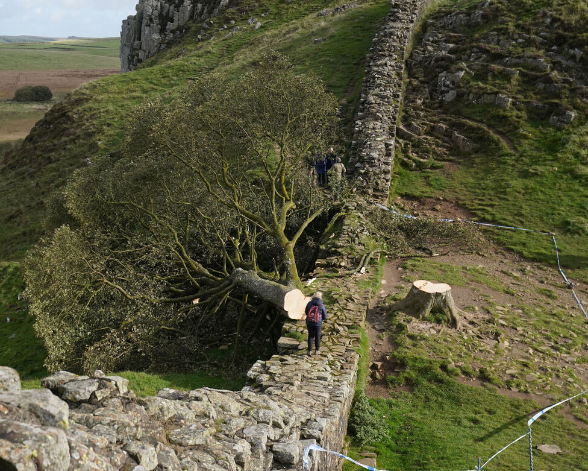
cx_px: 232
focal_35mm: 45
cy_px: 239
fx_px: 783
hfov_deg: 40.9
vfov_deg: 33.4
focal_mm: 39
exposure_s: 1/3200
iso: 1250
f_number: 5.6
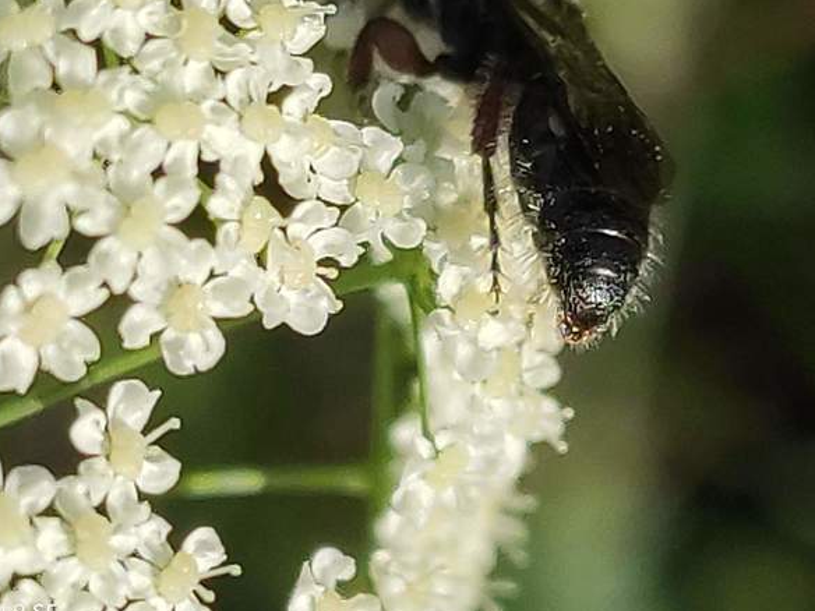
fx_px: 895
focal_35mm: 38
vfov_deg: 37.6
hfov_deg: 48.8
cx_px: 338
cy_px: 240
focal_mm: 4.77
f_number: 1.75
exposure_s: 1/1930
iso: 112
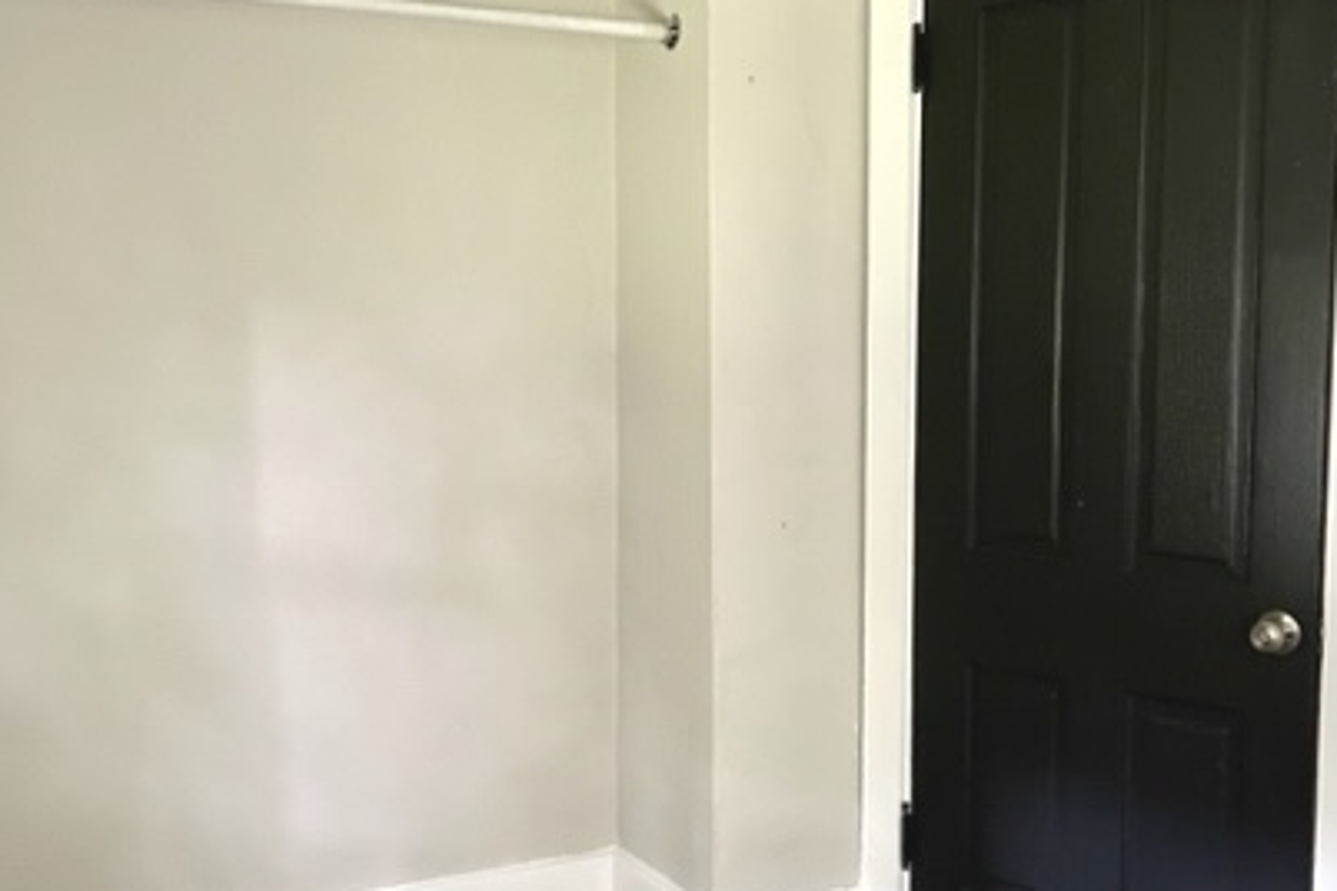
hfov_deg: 45.4
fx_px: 1597
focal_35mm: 43
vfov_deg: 31.2
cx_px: 688
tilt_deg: -6.7
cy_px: 459
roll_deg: +0.3
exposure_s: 1/11
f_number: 1.6
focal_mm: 5.1
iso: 640
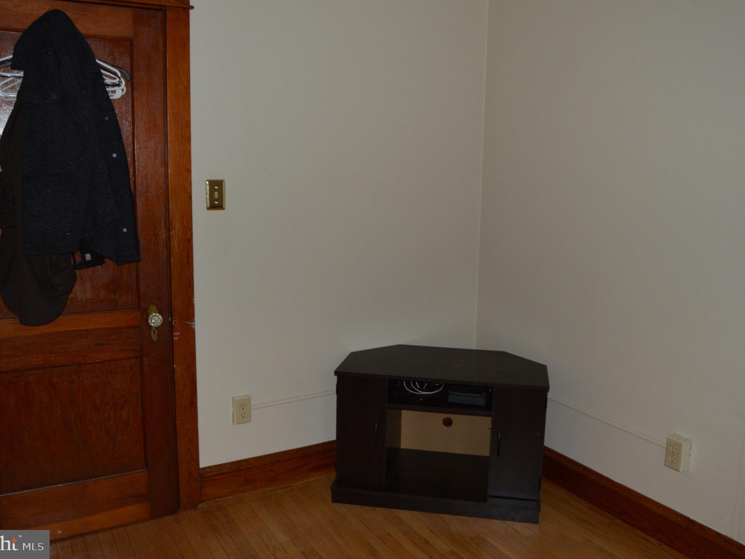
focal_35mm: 30
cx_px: 388
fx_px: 646
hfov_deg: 59.9
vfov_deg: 46.8
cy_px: 274
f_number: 4.5
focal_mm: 18
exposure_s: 1/200
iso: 800
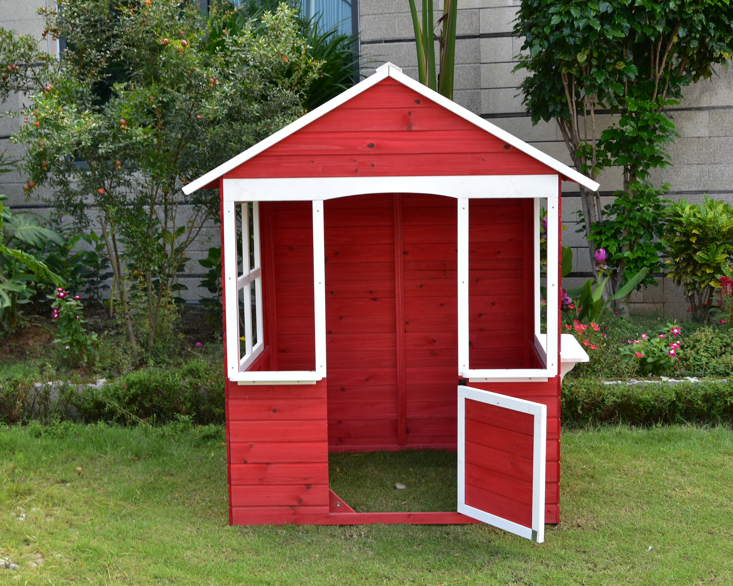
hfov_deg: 34.1
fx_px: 1193
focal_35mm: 55
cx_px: 381
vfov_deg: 27.6
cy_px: 294
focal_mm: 32
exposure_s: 1/100
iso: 400
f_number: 9
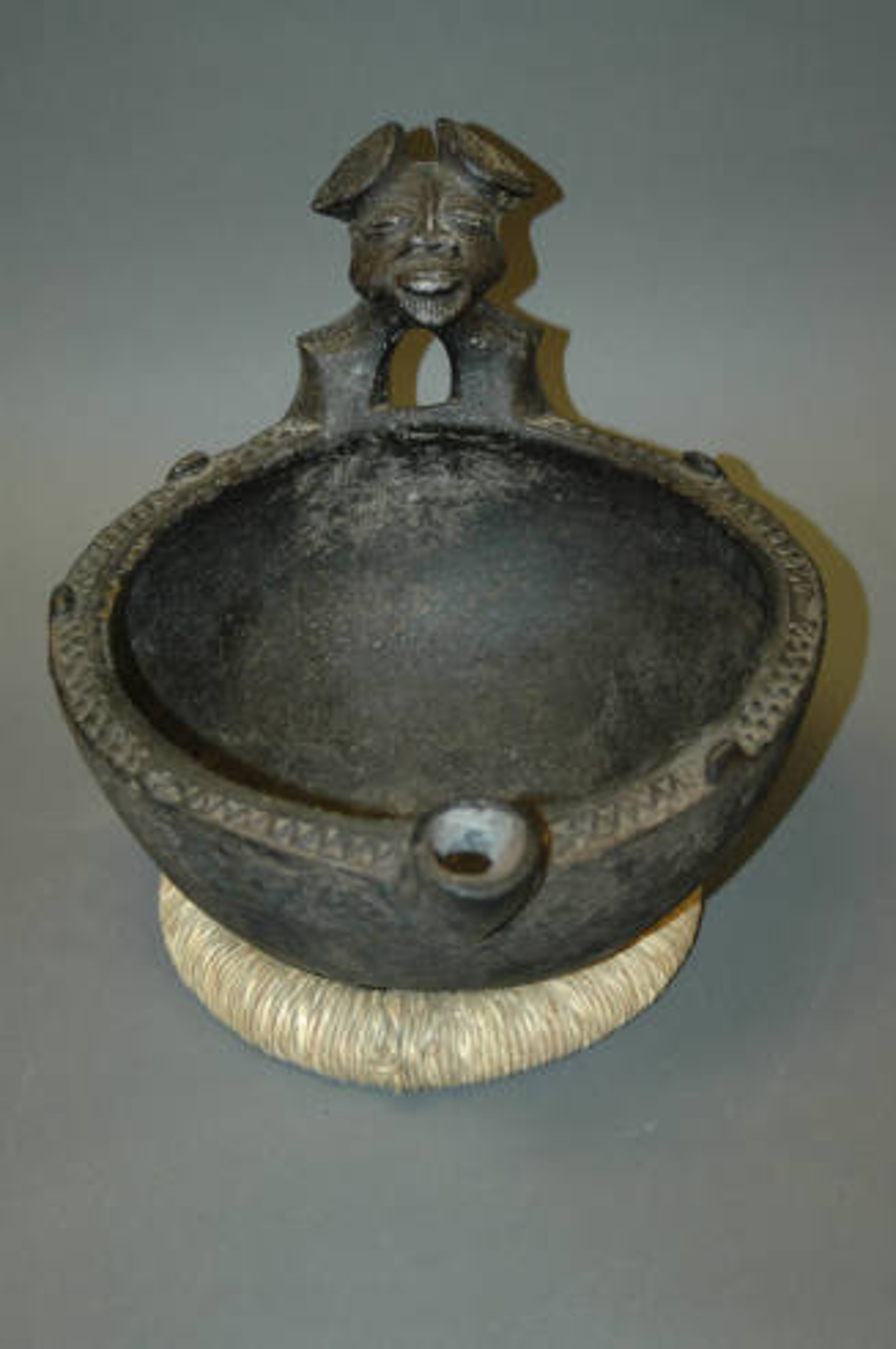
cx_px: 448
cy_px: 674
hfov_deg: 17.5
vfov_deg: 26.0
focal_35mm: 78
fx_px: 2918
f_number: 5
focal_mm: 52
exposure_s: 1/60
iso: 500
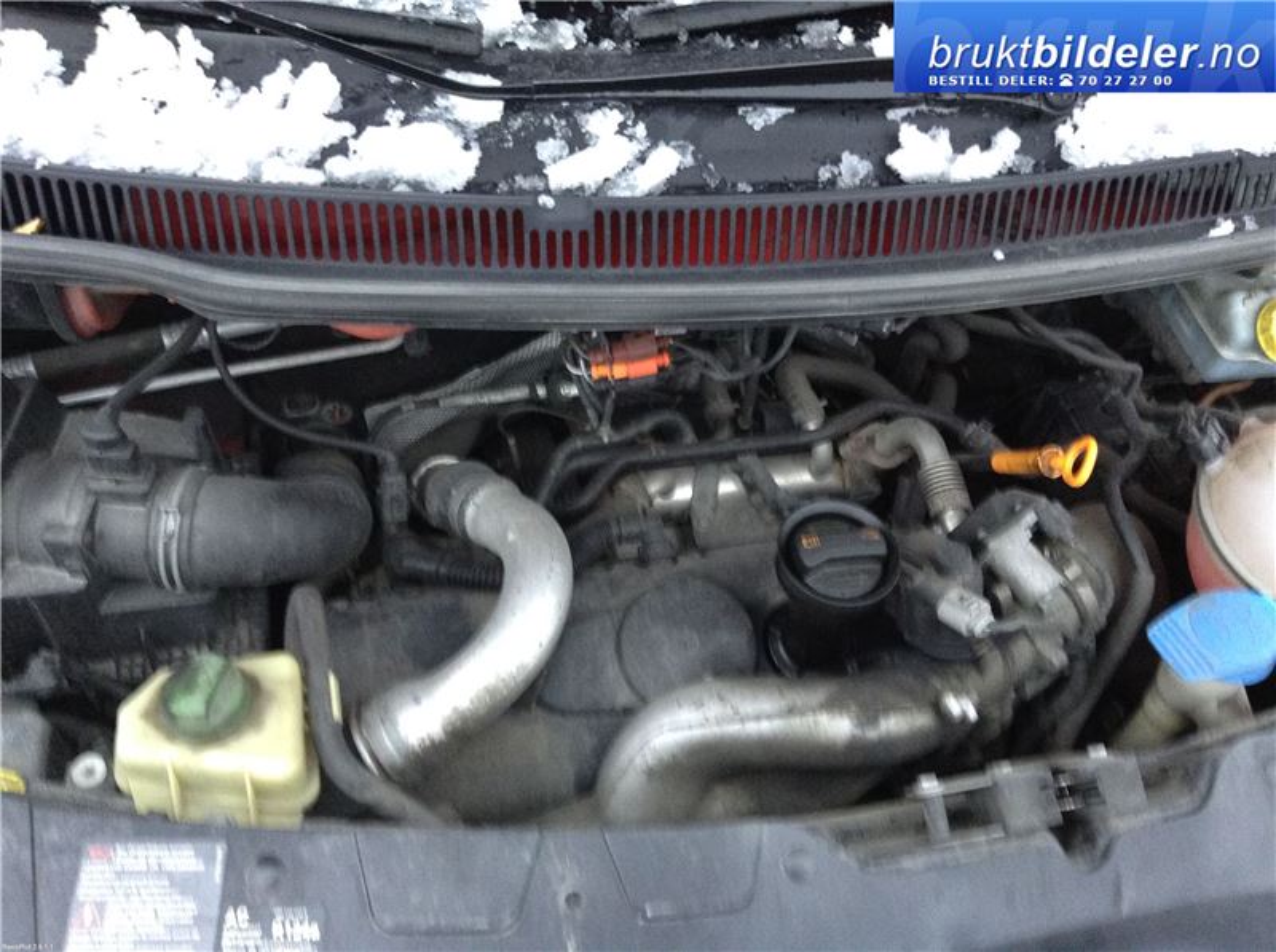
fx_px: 1214
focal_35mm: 33
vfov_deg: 42.8
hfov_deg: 55.4
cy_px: 476
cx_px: 638
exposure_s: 1/24
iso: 200
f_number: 2.4
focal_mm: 3.3
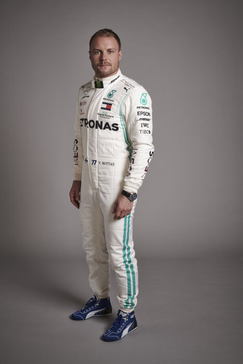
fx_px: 506
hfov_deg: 27.0
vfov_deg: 39.6
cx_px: 122
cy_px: 182
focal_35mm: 50
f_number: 8
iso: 200
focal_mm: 50
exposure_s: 1/200
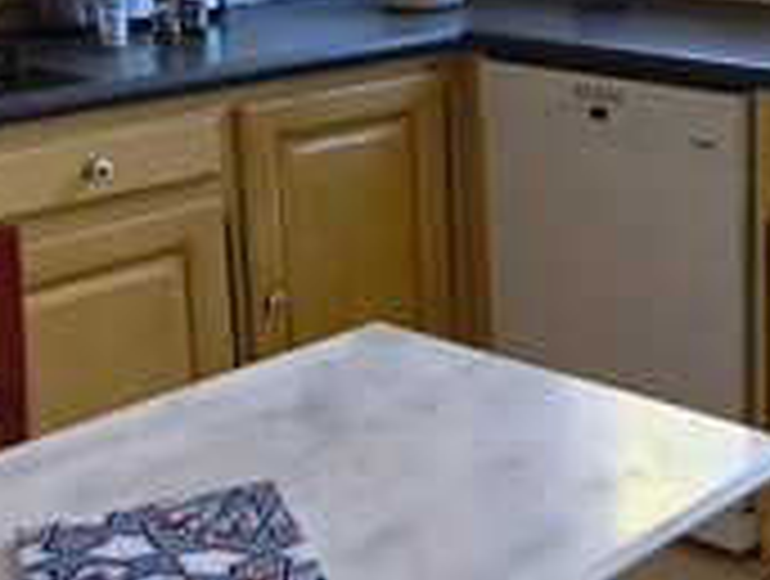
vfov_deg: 20.9
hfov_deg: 26.3
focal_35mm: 70
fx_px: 1560
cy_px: 135
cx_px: 761
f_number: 2.2
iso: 250
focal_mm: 1.65
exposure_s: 1/50
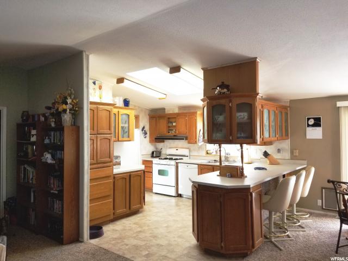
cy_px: 130
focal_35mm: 26
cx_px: 174
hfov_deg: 67.3
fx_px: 261
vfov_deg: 53.1
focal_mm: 4.25
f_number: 1.7
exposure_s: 1/121
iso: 50
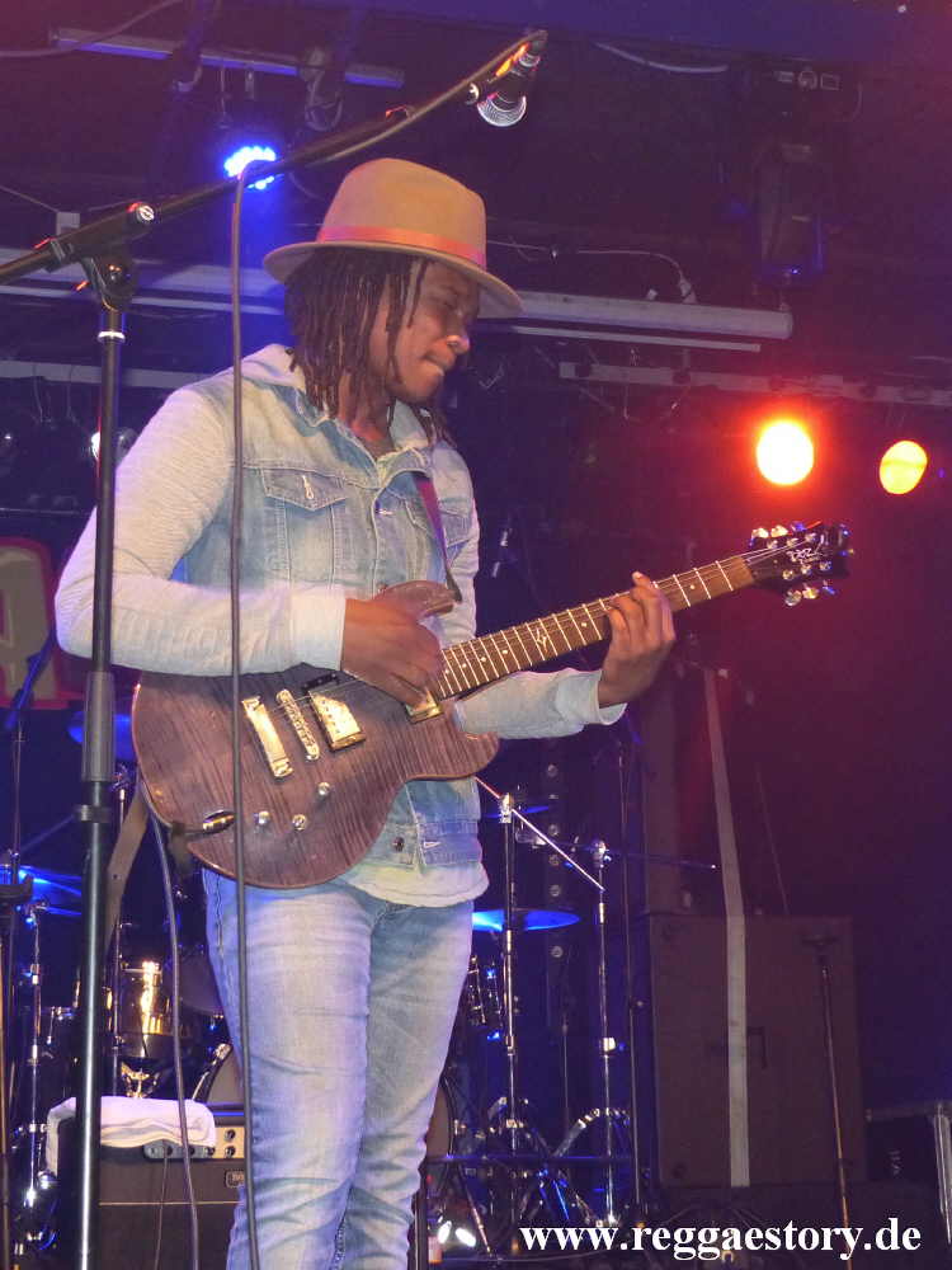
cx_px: 476
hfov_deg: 34.3
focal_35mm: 42
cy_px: 635
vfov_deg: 44.8
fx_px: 1540
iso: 400
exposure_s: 1/60
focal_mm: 7.6
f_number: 2.8
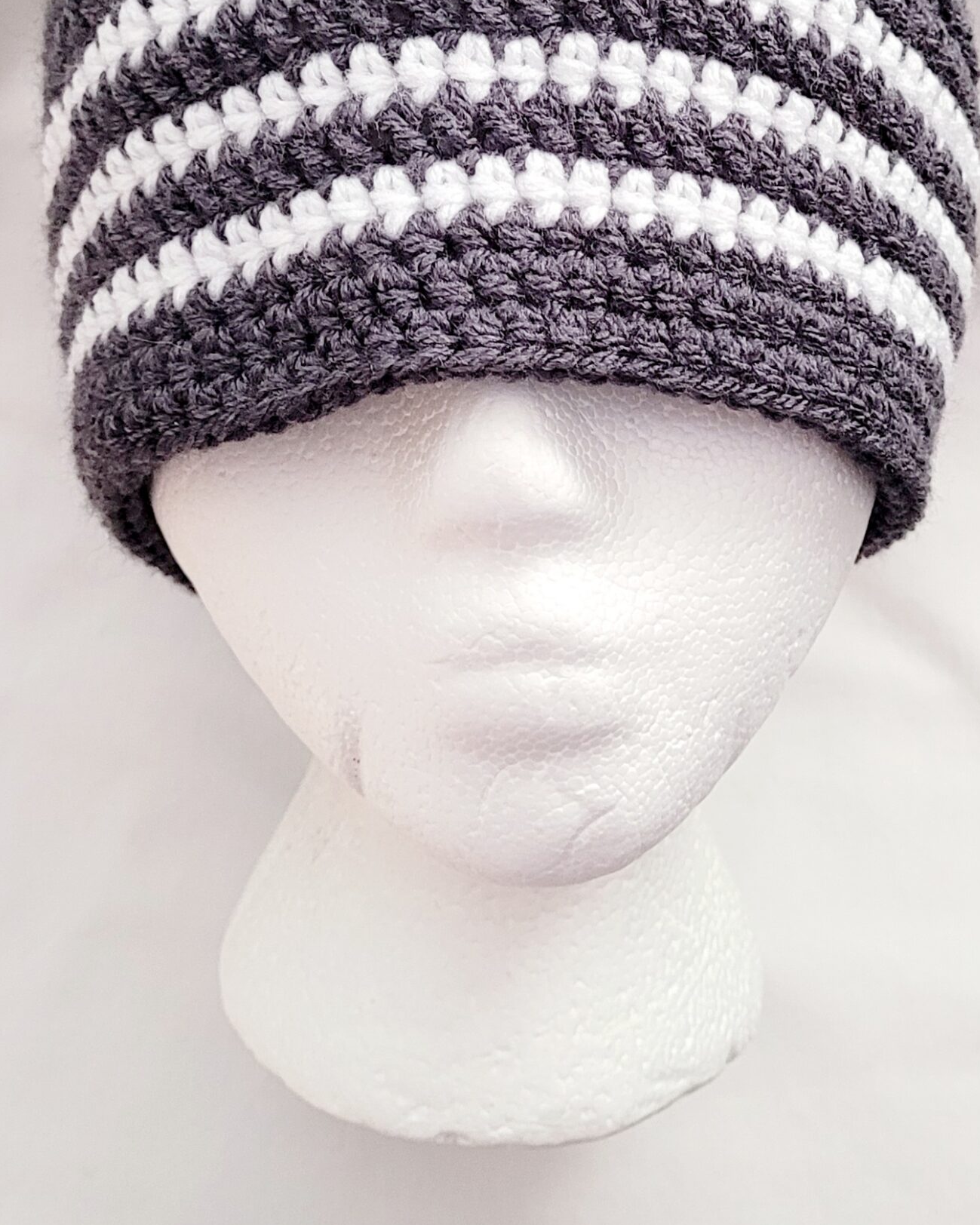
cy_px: 355
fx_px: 1450
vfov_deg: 44.7
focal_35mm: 40
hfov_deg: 37.3
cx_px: 494
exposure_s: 1/100
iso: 250
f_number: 1.8
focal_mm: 5.4
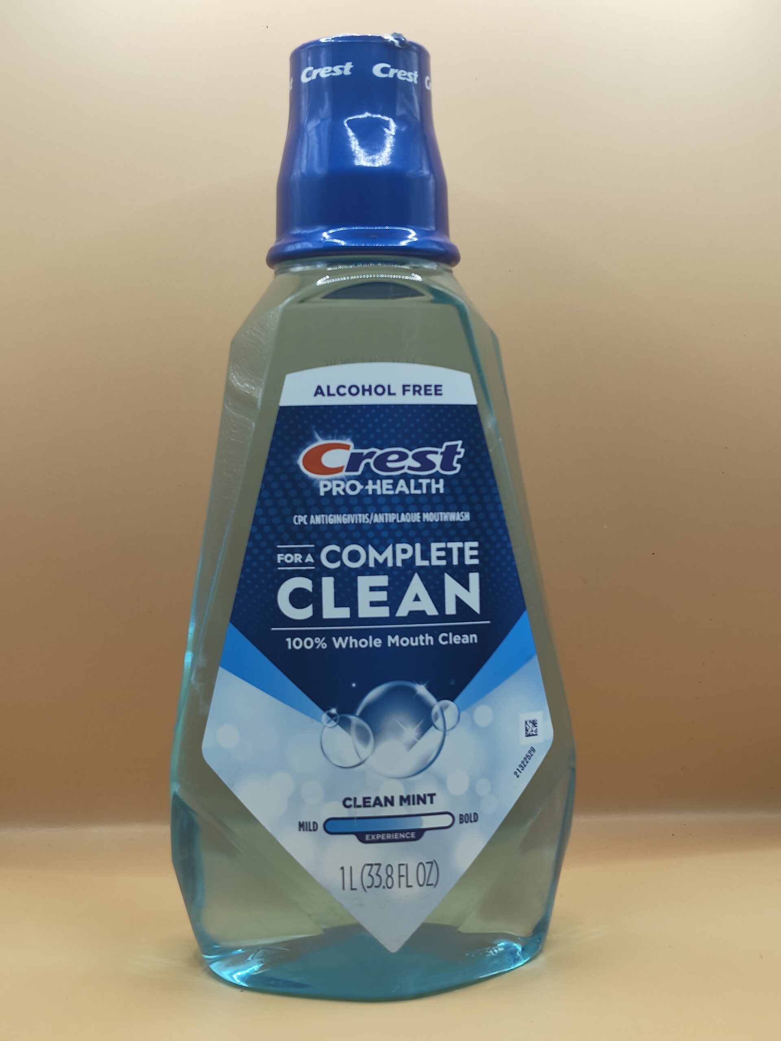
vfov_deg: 38.2
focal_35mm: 50
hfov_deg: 29.1
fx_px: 1504
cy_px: 520
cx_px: 390
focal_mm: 5.56
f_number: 1.88
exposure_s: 1/100
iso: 211
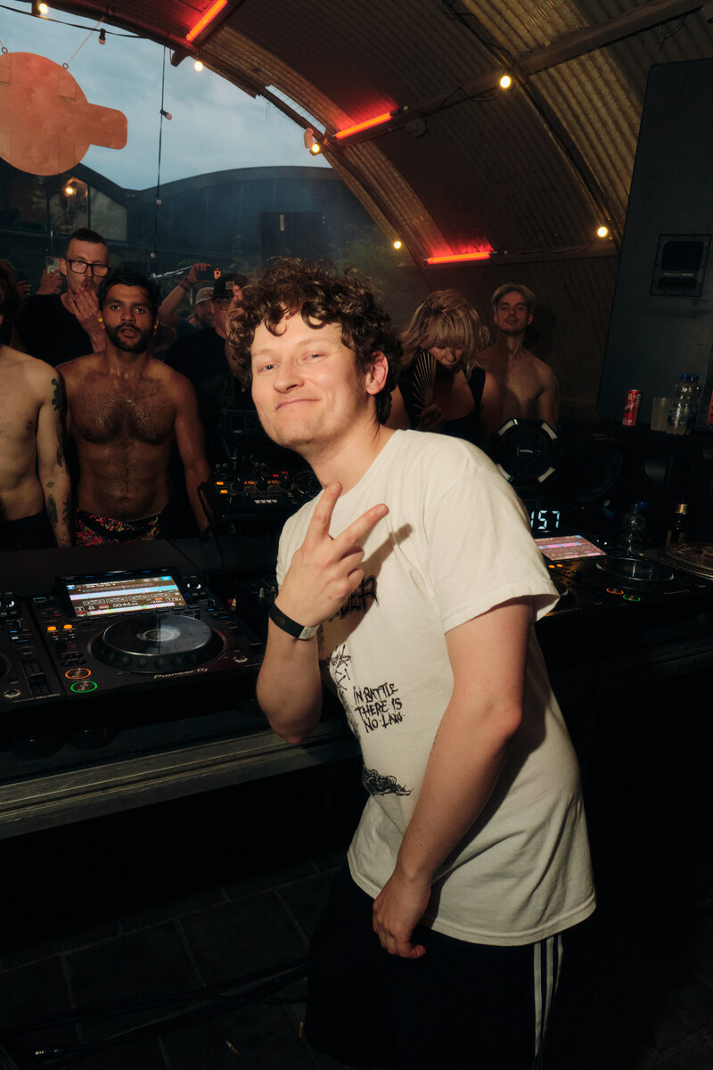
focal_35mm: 24
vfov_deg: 73.7
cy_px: 535
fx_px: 713
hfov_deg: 53.1
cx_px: 356
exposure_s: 1/180
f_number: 5.6
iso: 3200
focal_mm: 16
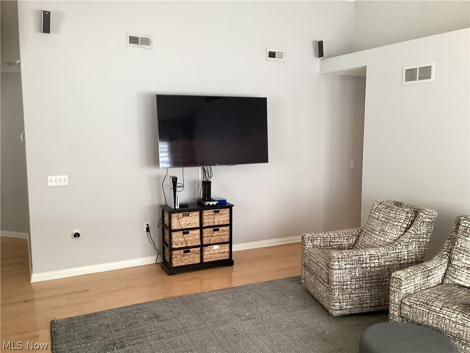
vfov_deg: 45.4
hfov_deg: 58.4
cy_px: 176
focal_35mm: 31
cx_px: 235
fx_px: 421
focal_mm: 3.3
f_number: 2.4
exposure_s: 1/60
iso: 125
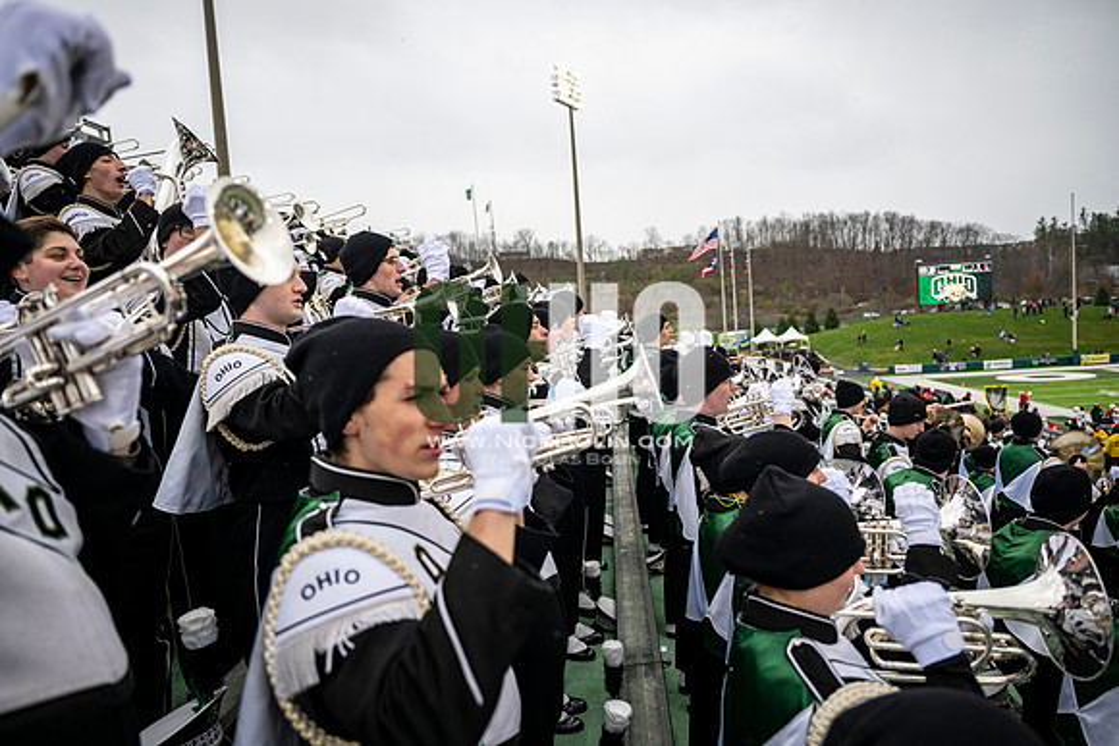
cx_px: 560
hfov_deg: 73.7
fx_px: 746
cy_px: 373
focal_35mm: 24
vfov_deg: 53.2
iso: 160
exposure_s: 1/500
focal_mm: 24
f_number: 2.8
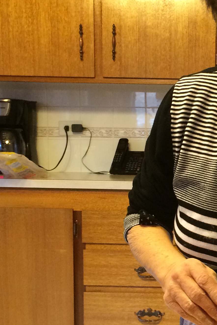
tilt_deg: -7.2
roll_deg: -0.7
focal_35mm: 74
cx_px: 220
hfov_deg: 18.0
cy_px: 228
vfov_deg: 27.1
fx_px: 669
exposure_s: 1/30
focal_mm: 4.15
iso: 160
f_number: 2.2
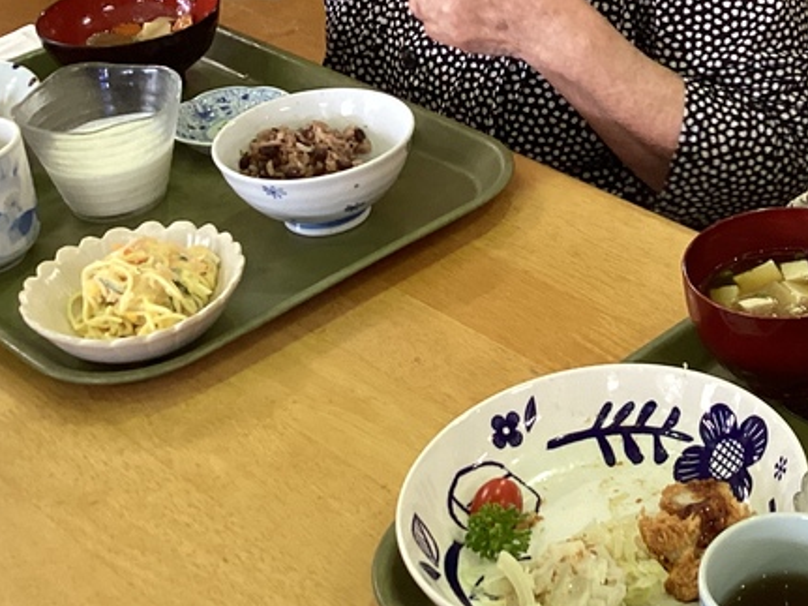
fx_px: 1680
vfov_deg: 20.0
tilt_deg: -24.3
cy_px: 39
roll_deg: +1.1
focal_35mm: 72
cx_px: 769
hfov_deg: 25.9
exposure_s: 1/60
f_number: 2.4
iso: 200
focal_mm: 3.3
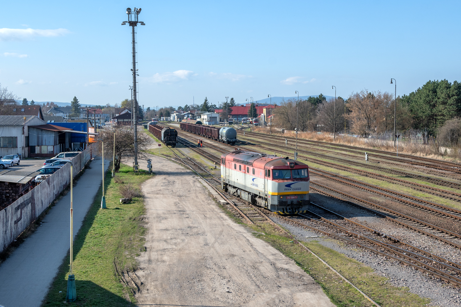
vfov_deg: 29.9
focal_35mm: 45
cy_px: 154
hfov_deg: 43.6
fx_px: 576
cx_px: 230
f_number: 9
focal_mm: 30
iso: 200
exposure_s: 1/640
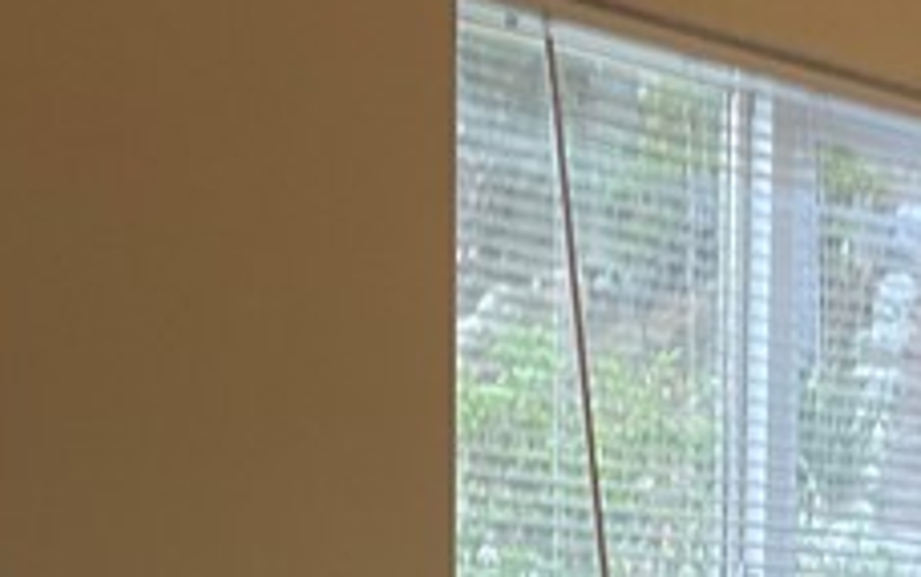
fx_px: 3467
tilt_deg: -5.1
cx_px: 1062
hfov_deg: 14.7
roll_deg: -1.2
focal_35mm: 138
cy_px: 1126
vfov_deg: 9.0
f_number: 1.8
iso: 40
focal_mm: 3
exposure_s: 1/60
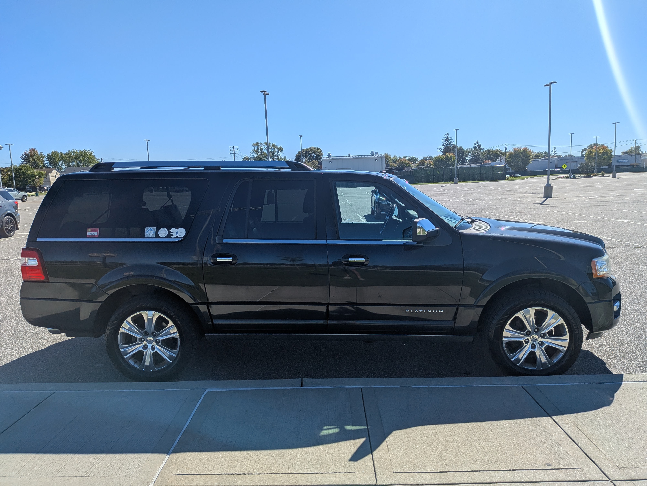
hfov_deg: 71.6
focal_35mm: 24
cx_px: 324
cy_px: 243
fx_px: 449
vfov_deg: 56.8
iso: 30
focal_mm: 4.53
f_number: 1.7
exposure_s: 1/15625
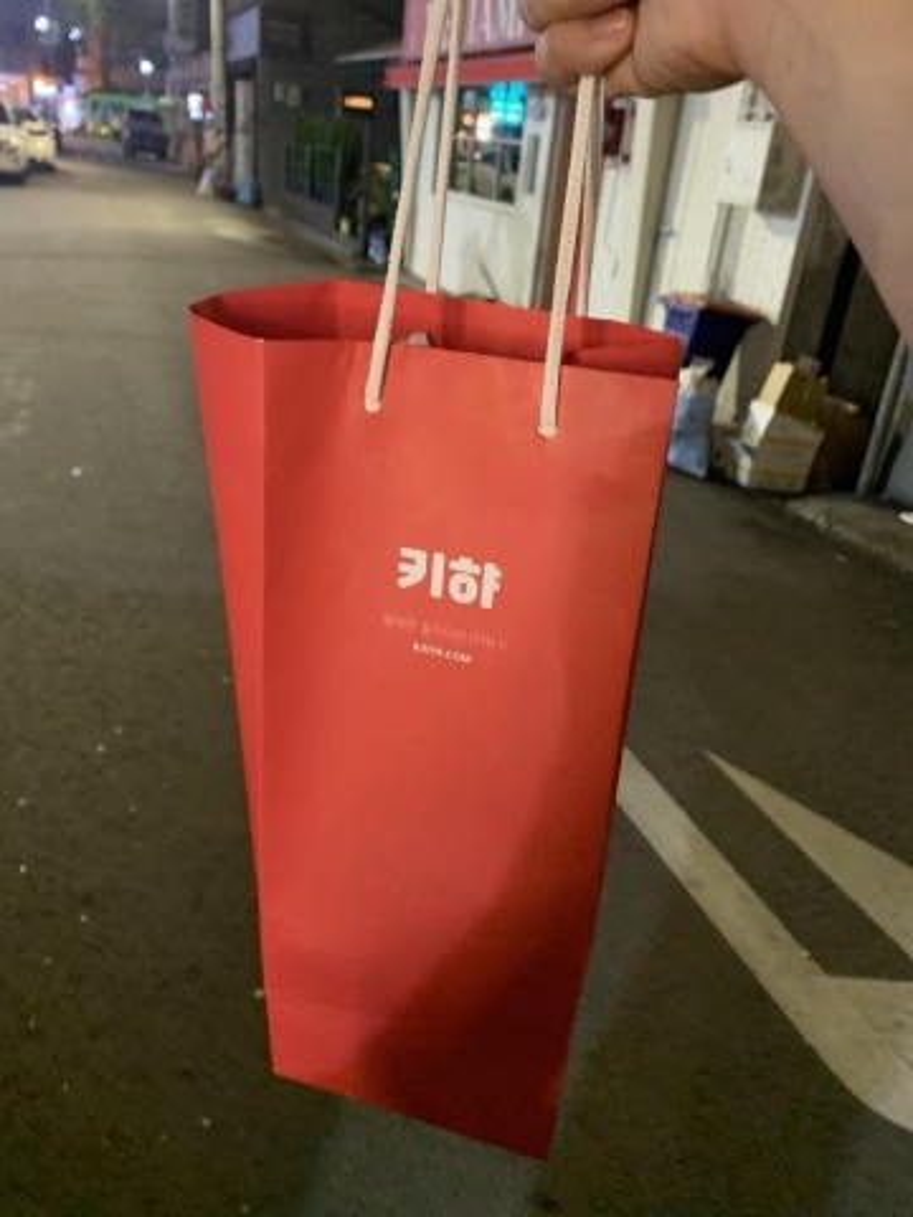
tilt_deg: -29.3
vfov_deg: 67.3
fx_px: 914
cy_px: 608
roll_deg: -0.8
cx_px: 456
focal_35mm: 26
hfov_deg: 53.1
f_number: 1.8
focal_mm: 4.25
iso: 500
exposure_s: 1/30
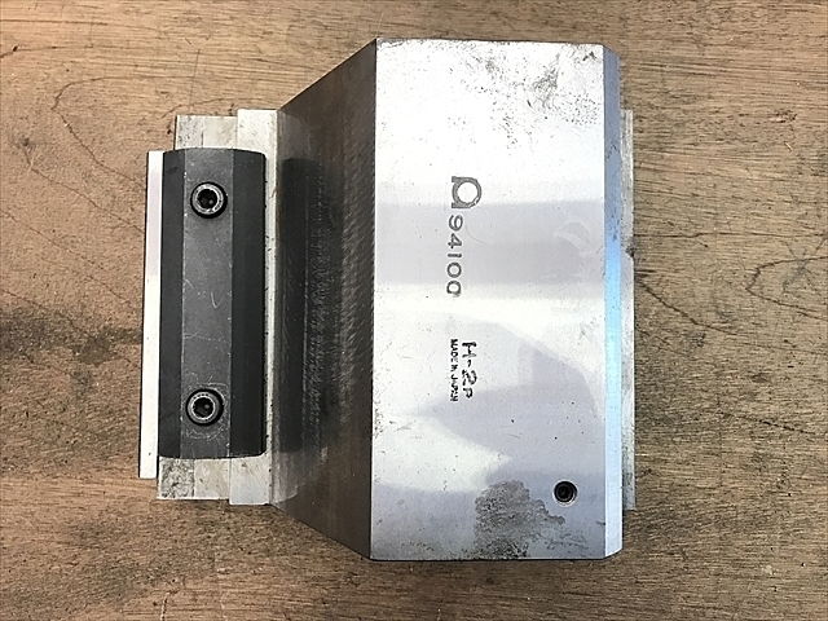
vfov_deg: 49.7
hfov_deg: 63.4
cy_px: 310
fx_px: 670
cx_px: 414
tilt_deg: -86.7
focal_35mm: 28
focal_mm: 3.99
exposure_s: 1/30
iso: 25
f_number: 1.8
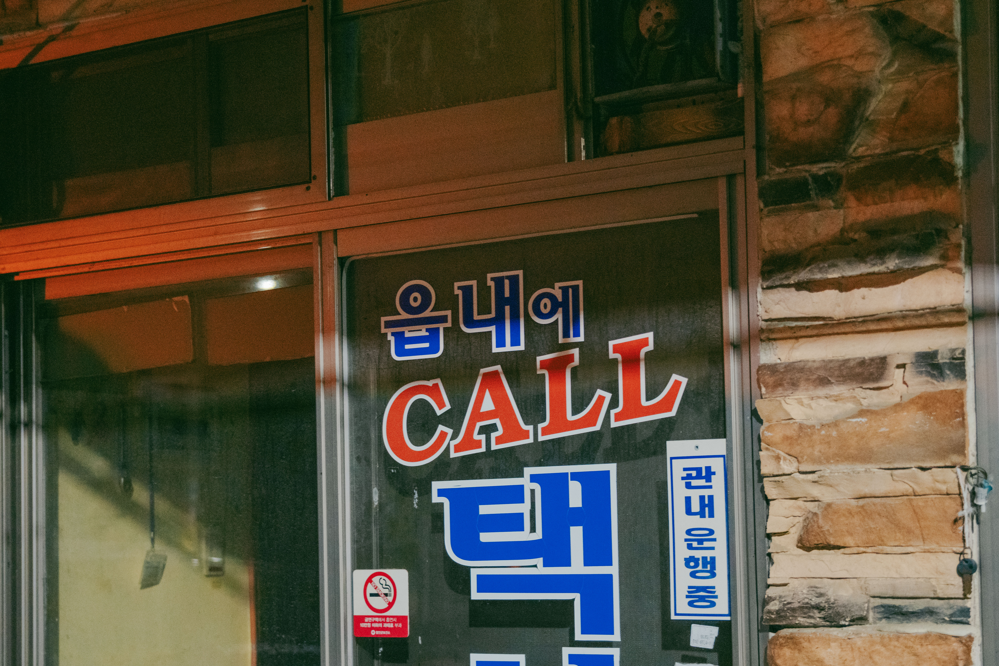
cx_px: 561
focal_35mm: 62
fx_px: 1720
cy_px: 448
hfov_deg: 32.3
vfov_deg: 21.8
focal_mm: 44
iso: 5000
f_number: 2.8
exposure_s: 1/40
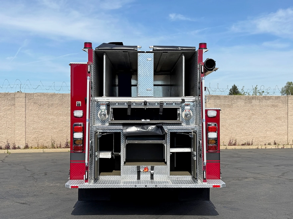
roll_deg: -0.2
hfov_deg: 39.7
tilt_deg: +0.9
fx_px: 406
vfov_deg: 30.3
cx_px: 146
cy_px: 110
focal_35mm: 48
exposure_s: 1/6024
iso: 64
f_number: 1.78
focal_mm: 6.76
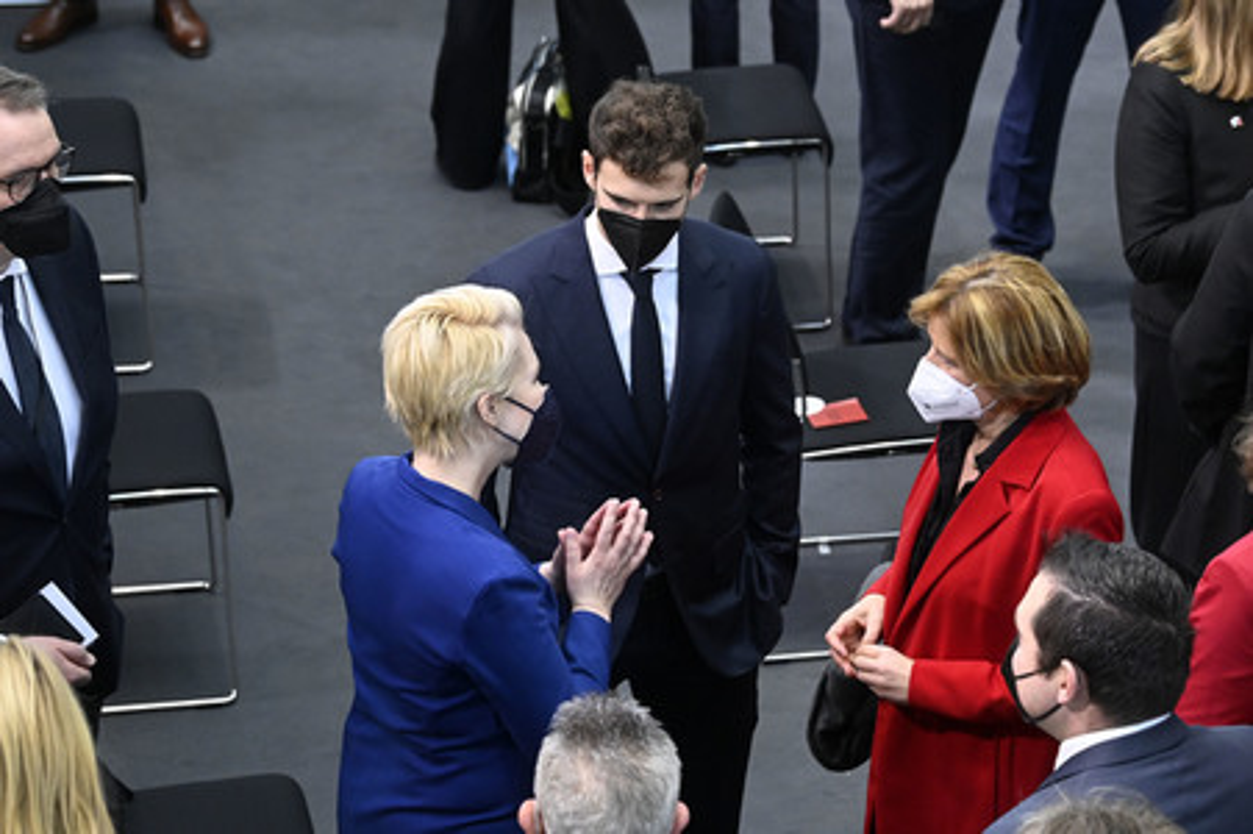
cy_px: 417
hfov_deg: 18.6
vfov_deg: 12.4
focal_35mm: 110
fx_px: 3826
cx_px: 626
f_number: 5.6
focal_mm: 110
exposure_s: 1/320
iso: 8000
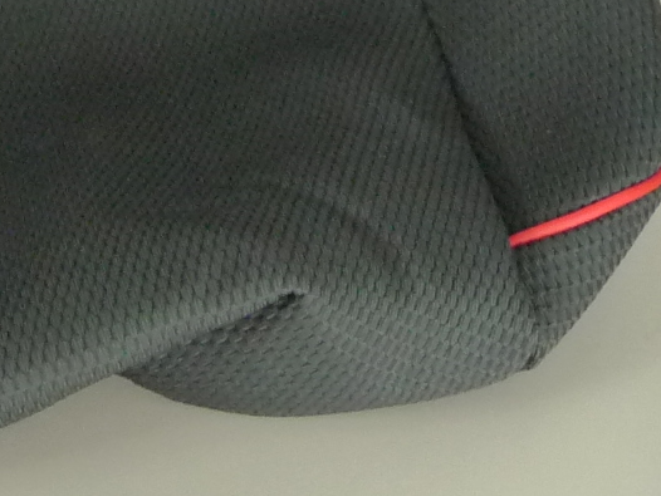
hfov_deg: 17.3
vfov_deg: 12.5
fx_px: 2082
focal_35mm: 109
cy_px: -377
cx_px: -122
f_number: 3.3
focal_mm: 4.7
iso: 400
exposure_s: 1/8
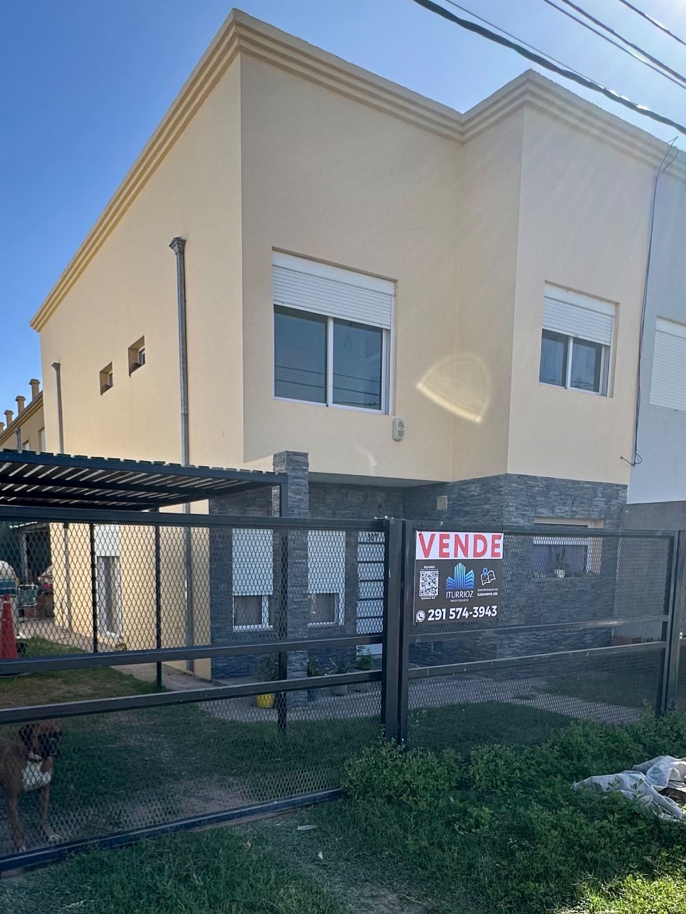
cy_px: 665
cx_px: 291
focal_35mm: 26
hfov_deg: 52.9
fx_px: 687
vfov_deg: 64.0
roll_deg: -1.0
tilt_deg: -8.3
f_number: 2.2
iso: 40
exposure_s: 1/759
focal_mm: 2.22
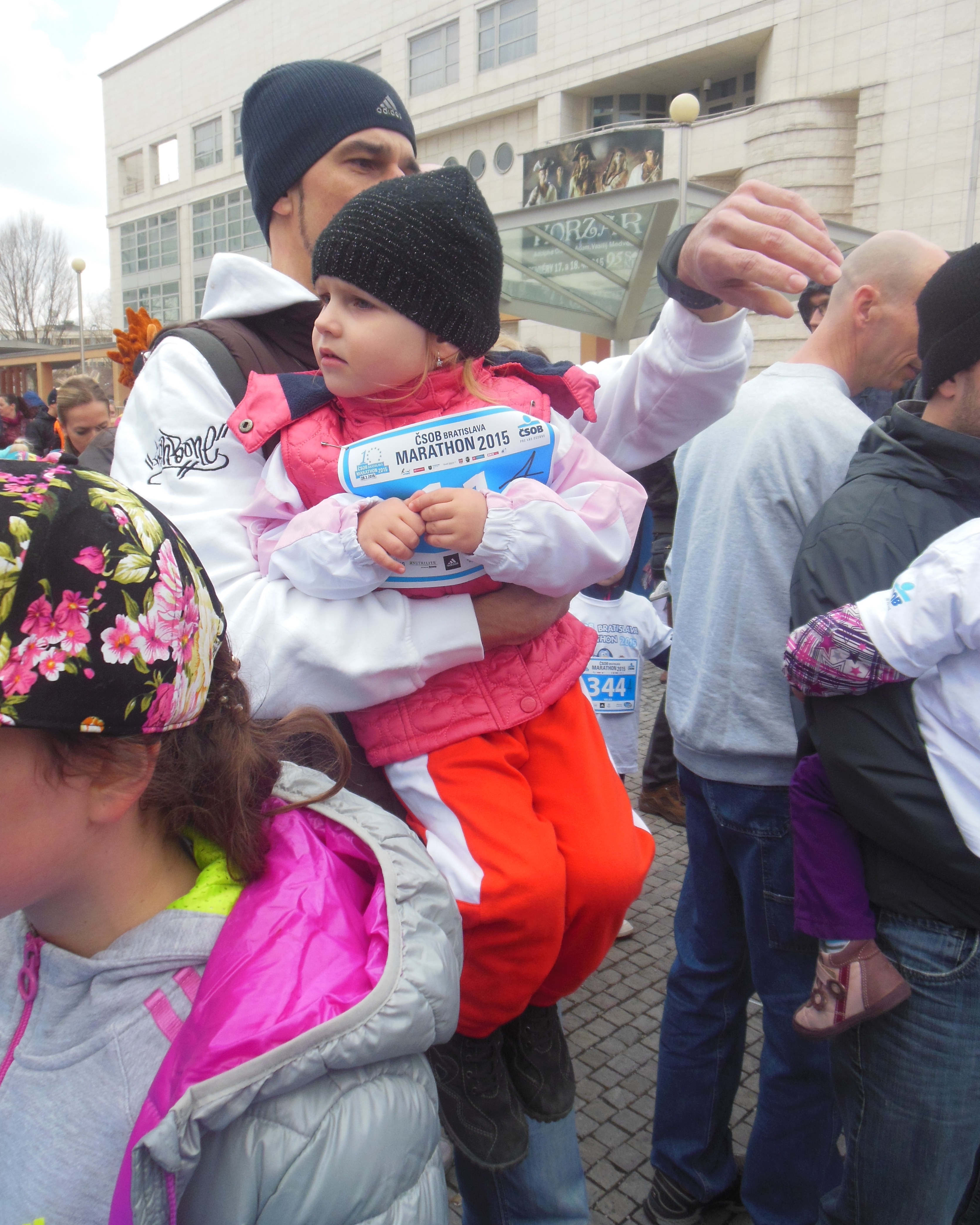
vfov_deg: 64.0
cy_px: 562
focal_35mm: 27
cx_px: 480
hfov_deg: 53.2
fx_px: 979
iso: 125
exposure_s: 1/500
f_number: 3.2
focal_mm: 4.5
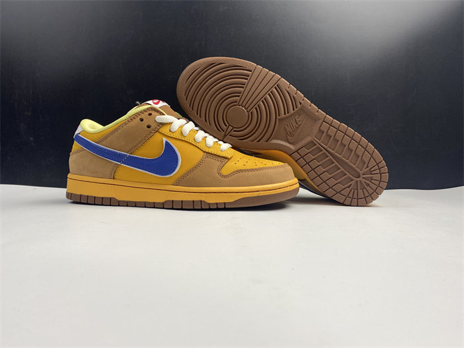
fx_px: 349
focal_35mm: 26
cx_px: 232
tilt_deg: -0.5
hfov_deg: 67.3
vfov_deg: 53.1
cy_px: 174
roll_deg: +0.4
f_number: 1.8
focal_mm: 4.25
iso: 50
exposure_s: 1/100
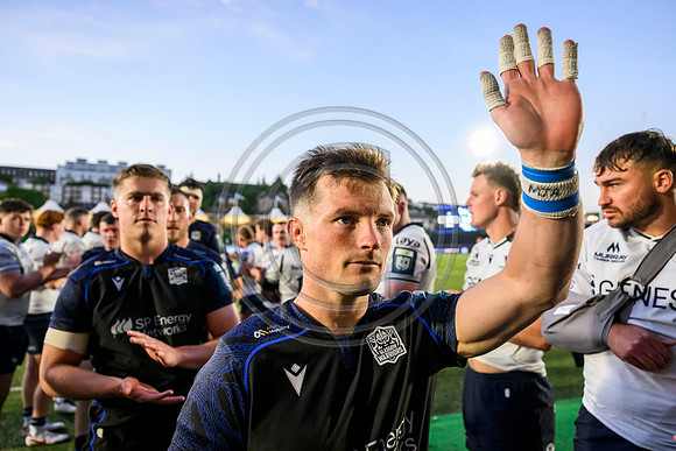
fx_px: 451
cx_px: 338
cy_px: 226
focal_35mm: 24
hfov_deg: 73.7
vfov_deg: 53.2
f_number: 3.5
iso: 4000
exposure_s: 1/1000
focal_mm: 24
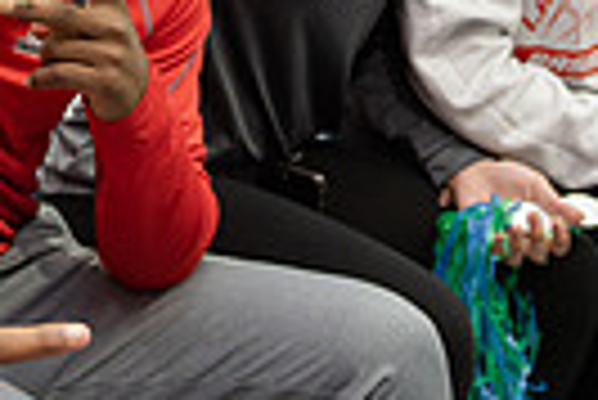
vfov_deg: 11.7
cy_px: -155
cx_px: 31
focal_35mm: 113
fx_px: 1879
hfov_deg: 17.7
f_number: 3.5
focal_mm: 26
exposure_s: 1/160
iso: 1600
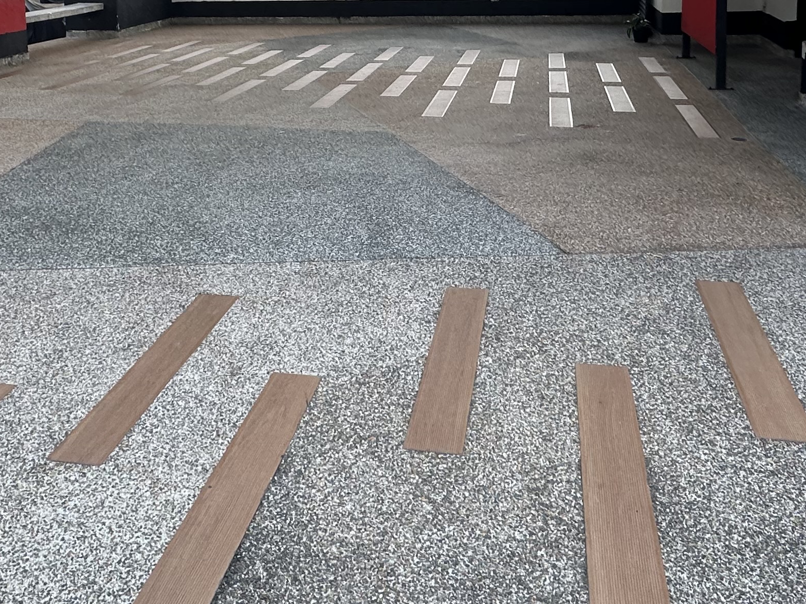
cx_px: 367
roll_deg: +1.1
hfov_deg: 51.3
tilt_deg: -4.1
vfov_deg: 36.3
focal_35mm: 36
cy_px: 21
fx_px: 838
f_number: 2.2
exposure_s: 1/320
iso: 40
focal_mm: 2.22
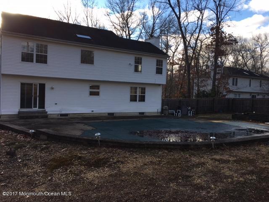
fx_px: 225
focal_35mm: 29
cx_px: 134
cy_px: 101
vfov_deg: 48.2
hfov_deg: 61.7
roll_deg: -3.1
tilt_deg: -0.8
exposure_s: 1/582
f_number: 2.2
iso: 25
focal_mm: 4.15
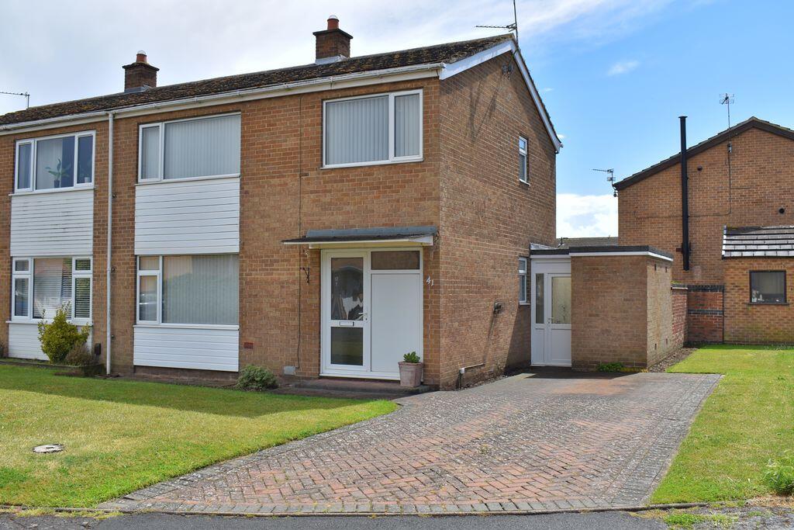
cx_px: 397
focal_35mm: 34
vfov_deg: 38.4
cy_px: 265
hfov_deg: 55.1
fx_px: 761
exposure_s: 1/250
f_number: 8
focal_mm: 23
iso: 100
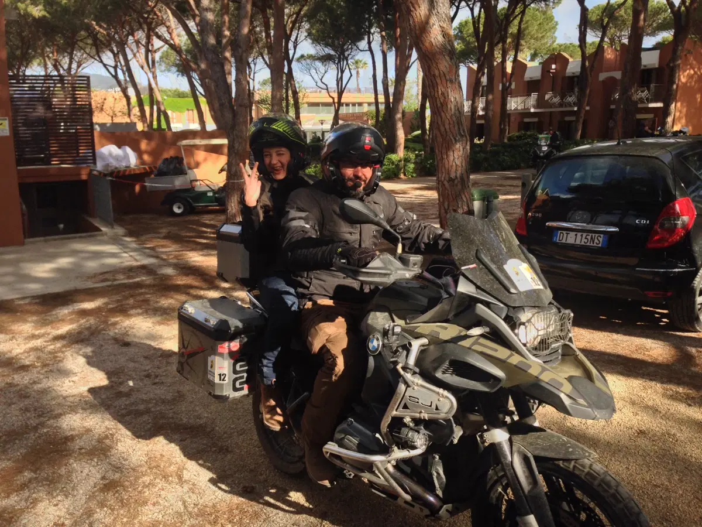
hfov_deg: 55.4
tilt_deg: -12.7
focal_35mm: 33
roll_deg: +0.3
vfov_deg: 42.9
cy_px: 264
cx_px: 351
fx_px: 669
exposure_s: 1/645
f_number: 2.4
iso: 50
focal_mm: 4.12
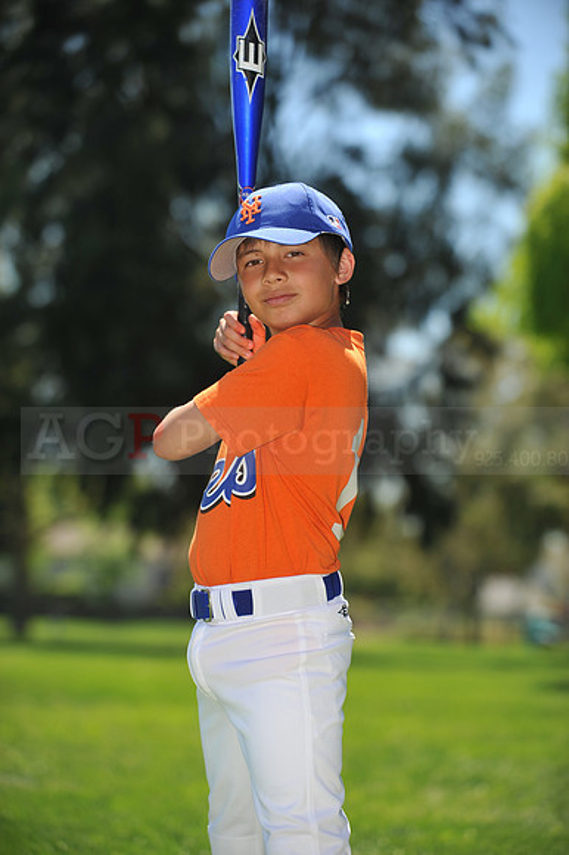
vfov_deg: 18.3
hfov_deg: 12.2
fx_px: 2658
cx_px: 284
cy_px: 428
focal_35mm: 112
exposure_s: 1/1600
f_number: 4
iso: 200
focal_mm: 112
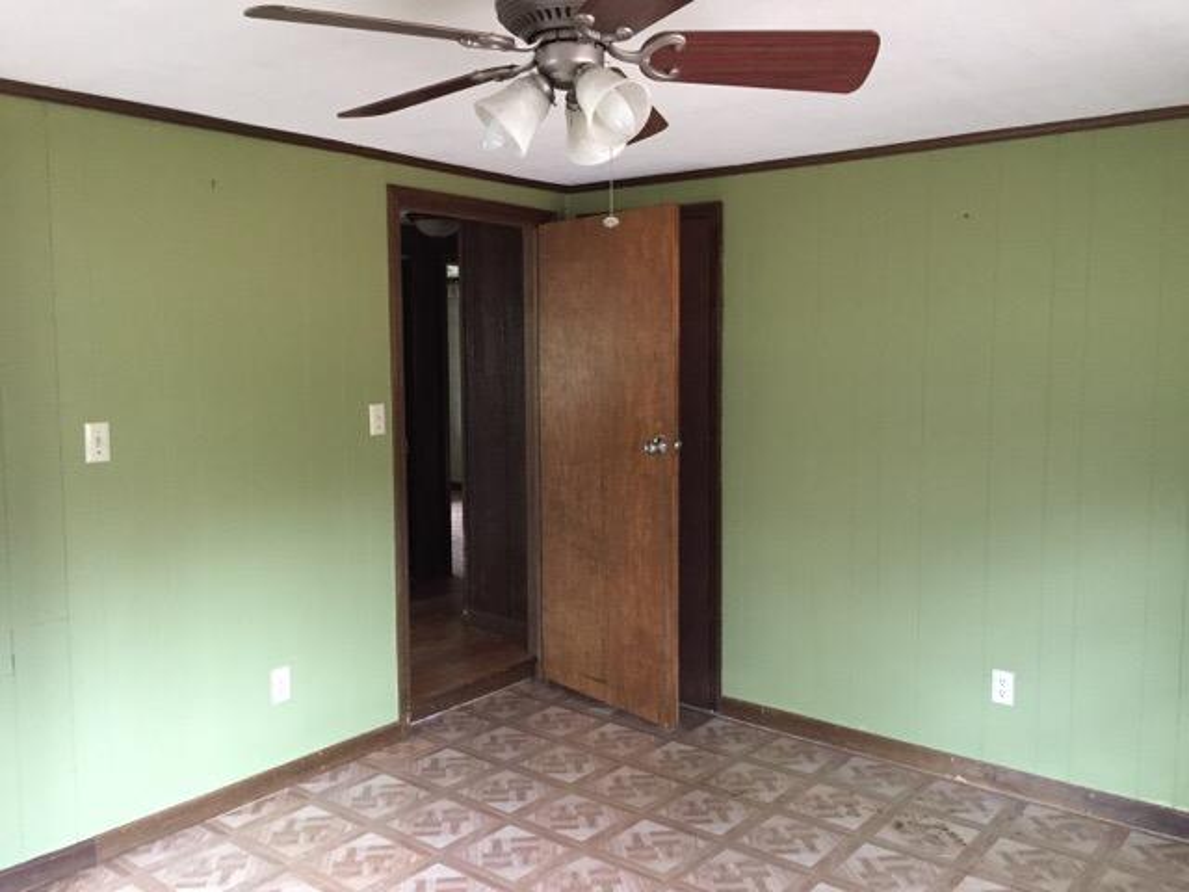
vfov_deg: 48.2
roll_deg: +0.5
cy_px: 446
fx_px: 996
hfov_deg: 61.7
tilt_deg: -5.3
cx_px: 594
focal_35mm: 29
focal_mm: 4.15
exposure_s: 1/15
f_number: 2.2
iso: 250
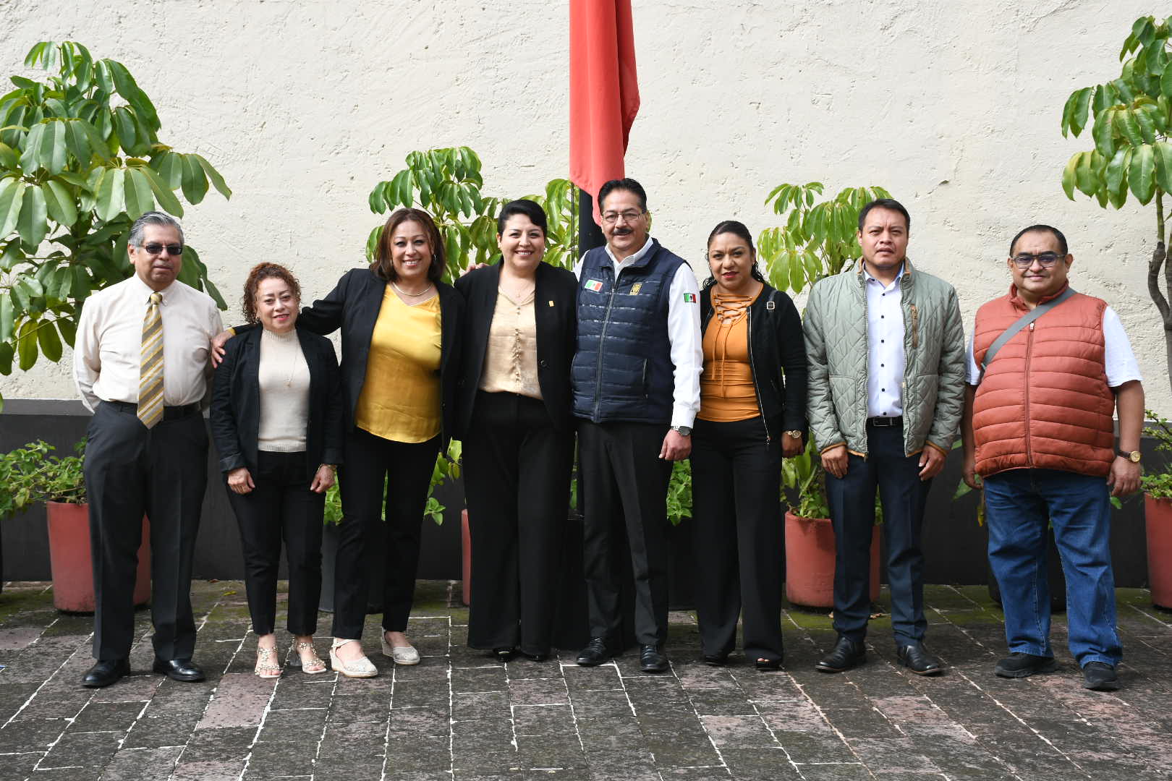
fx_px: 1953
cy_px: 390
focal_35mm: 60
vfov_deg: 22.6
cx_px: 586
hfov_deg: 33.4
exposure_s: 1/160
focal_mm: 40
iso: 125
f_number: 8
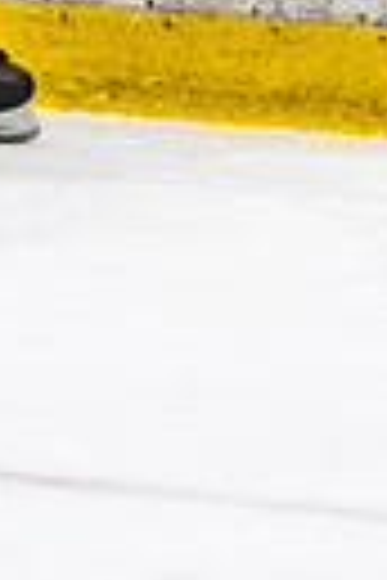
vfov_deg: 2.8
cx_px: -152
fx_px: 11819
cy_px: -387
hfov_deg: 1.9
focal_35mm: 733
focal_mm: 102
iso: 2000
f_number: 2.8
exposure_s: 1/640
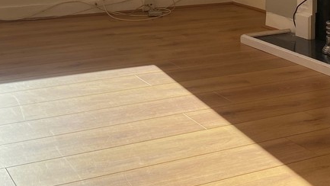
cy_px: -88
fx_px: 587
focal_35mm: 67
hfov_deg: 31.4
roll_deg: -1.3
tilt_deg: +1.8
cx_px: 163
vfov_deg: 16.5
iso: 32
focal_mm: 4.25
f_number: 1.8
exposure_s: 1/1447
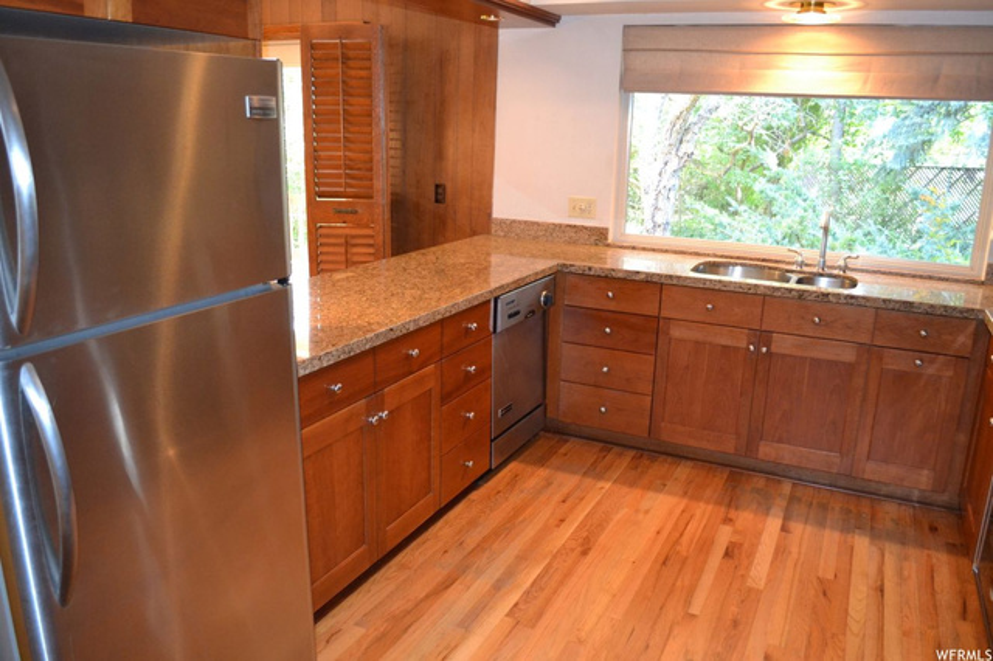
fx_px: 744
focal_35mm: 27
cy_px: 330
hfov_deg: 67.4
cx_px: 496
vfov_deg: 47.9
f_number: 3.5
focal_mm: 18
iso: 2200
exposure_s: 1/60
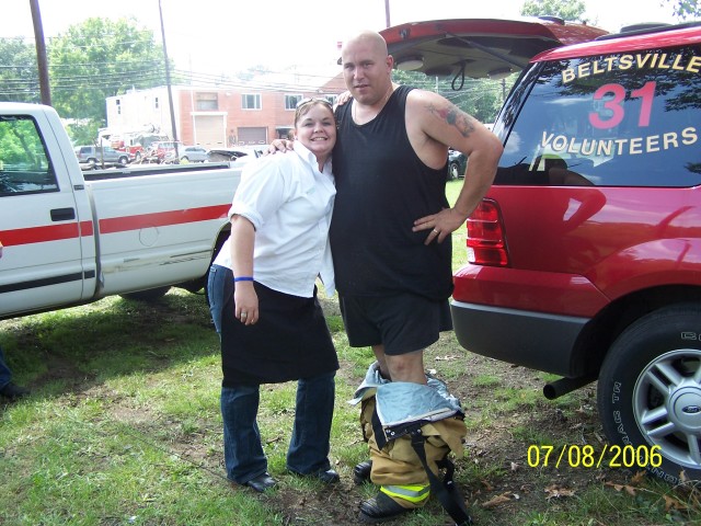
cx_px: 350
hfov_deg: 49.0
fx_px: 770
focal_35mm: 38
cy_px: 263
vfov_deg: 37.7
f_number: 2.8
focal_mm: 6.3
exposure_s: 1/180
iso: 80
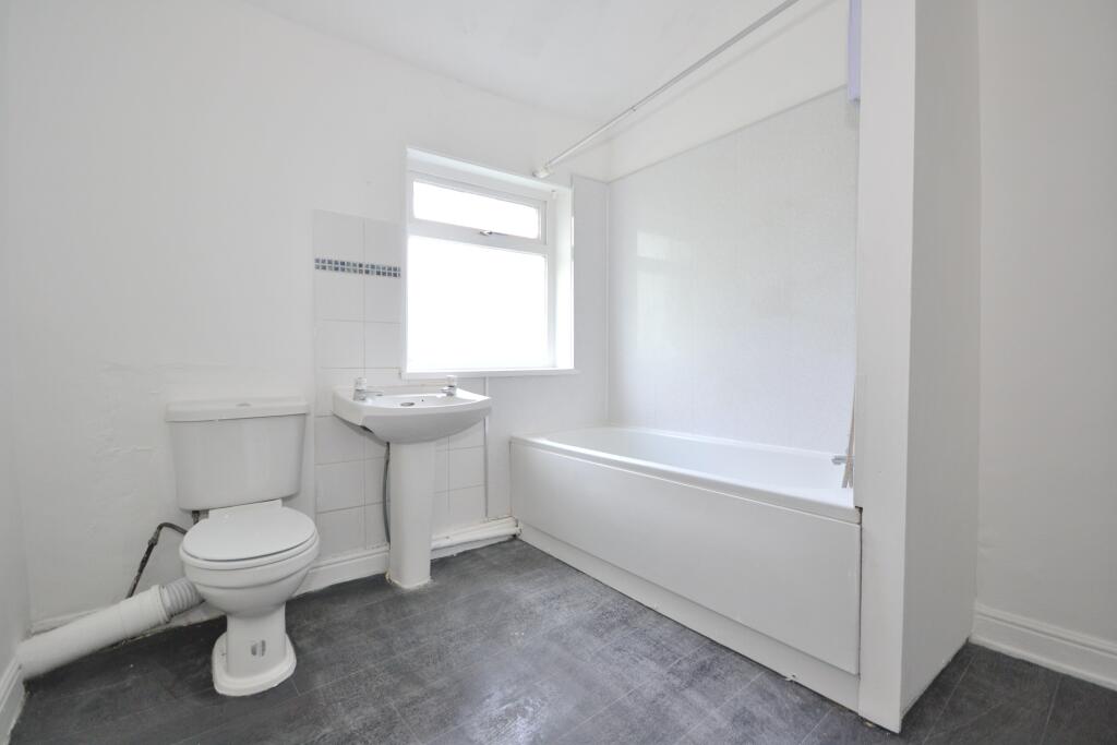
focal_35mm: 15
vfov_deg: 77.3
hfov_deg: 100.4
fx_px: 465
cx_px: 558
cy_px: 372
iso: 400
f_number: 4
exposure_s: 1/60
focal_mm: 10
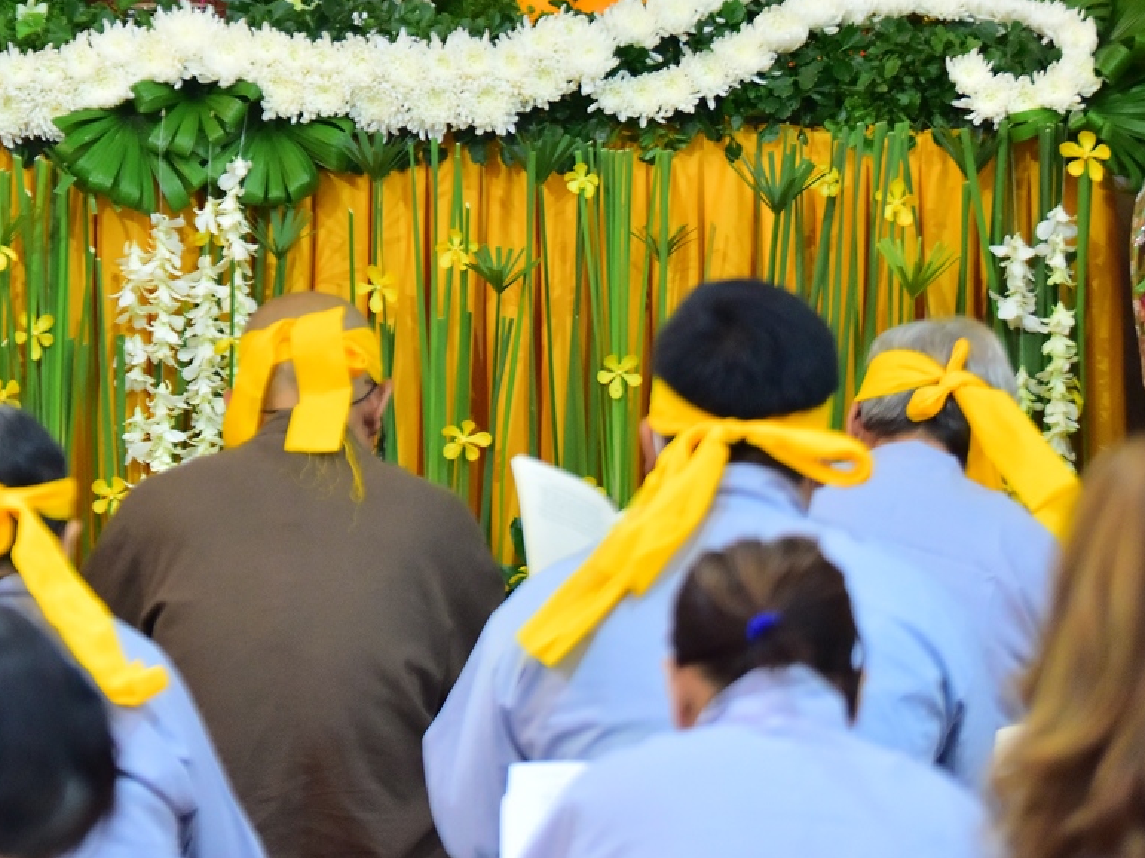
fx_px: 7342
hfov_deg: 8.9
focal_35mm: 222
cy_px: 145
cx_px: 206
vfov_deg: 6.7
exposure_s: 1/100
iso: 2000
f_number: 2.8
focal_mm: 110
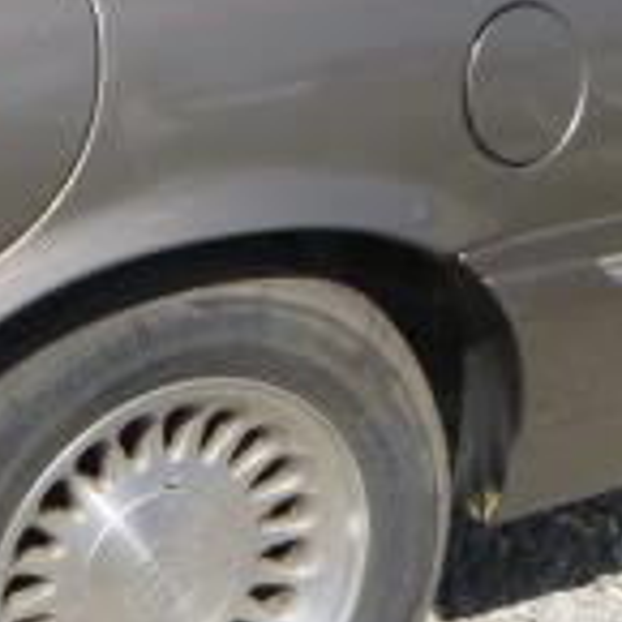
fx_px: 2480
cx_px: 90
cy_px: 339
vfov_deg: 14.3
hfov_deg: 14.2
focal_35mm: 122
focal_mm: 4.5
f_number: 3.9
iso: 100
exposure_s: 1/800
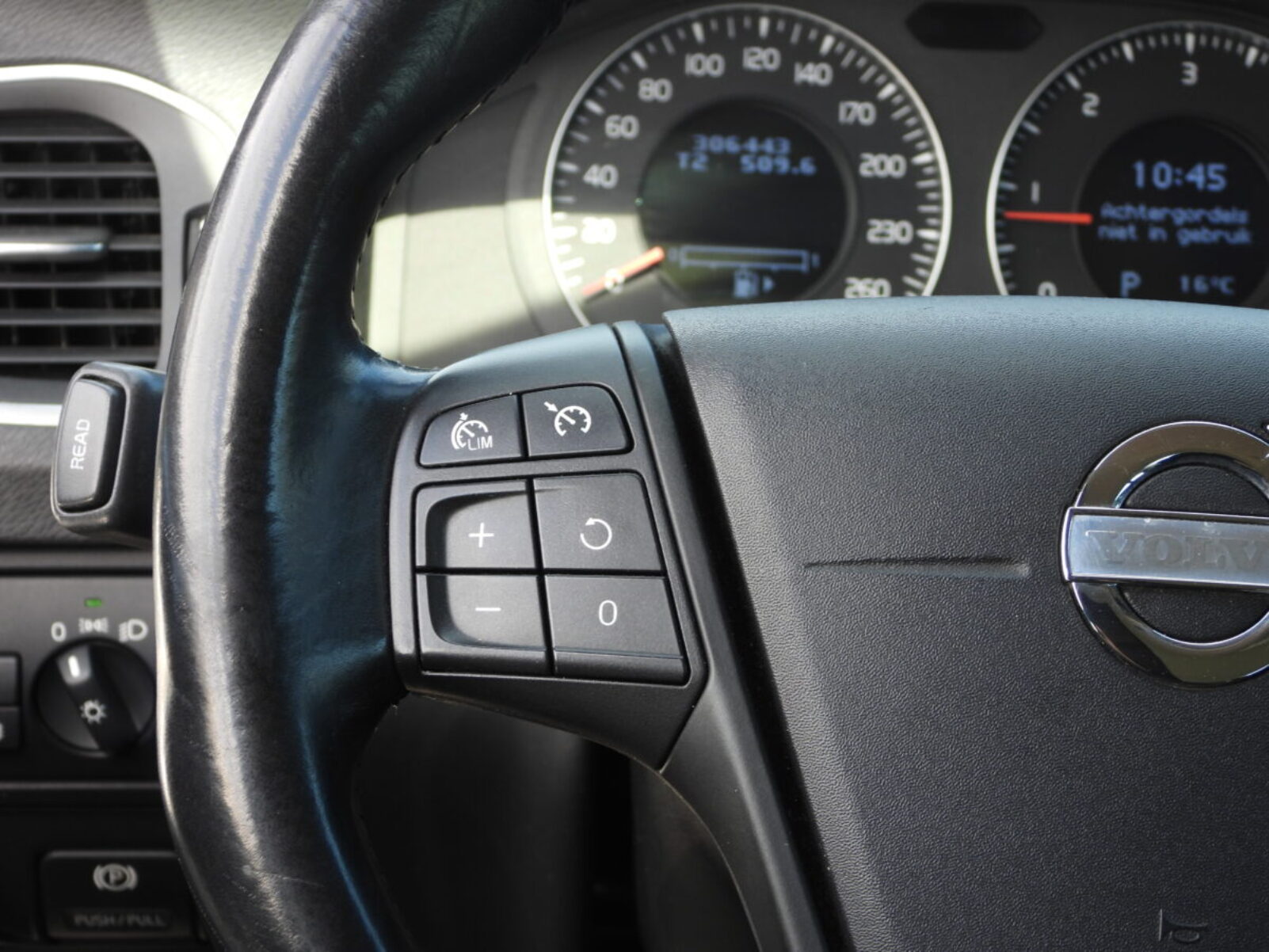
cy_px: 476
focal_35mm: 85
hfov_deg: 23.0
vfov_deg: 17.4
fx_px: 3117
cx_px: 634
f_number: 3.5
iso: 100
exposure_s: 1/60
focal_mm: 15.3
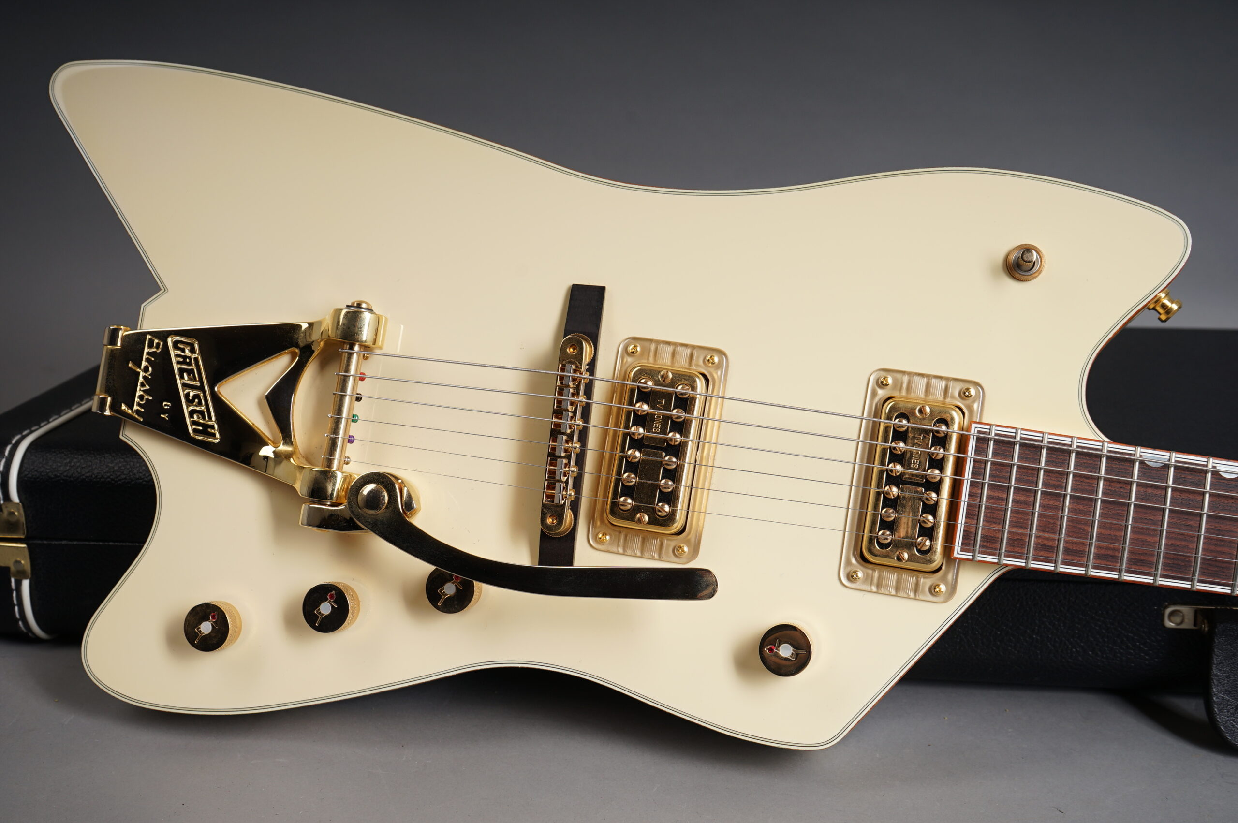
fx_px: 1512
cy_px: 412
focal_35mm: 44
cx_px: 619
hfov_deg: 44.5
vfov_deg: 30.5
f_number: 8
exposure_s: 1/160
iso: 160
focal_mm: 44
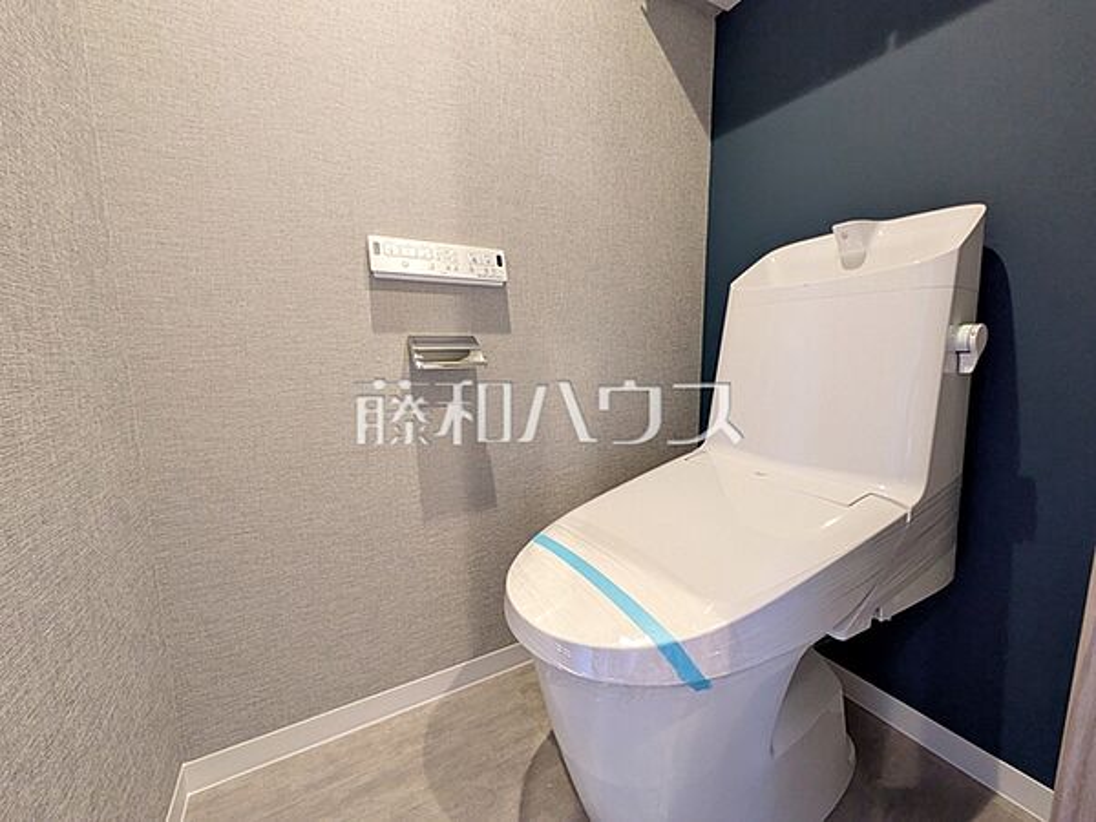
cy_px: 411
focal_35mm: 14
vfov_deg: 85.7
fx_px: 443
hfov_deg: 102.1
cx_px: 548
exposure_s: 1/24
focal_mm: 1.83
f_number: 2.2
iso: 153
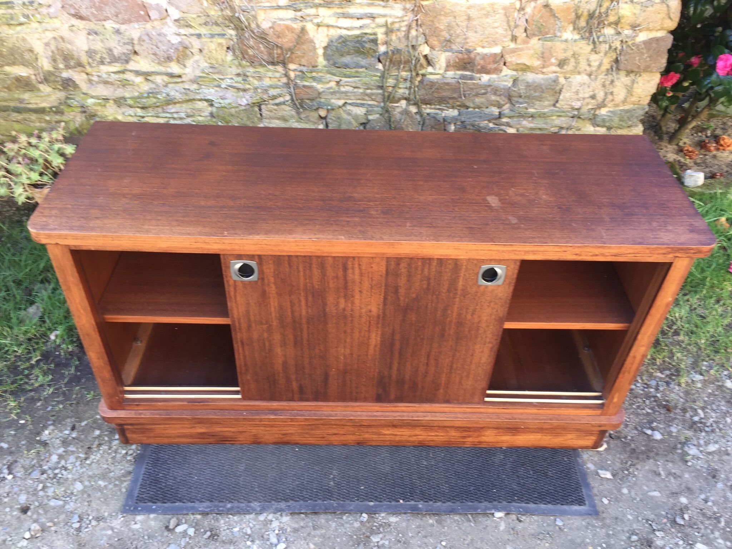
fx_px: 613
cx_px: 366
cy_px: 274
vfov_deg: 48.2
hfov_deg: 61.7
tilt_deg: -42.9
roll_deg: -3.3
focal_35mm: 29
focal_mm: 4.15
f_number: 2.2
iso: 32
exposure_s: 1/50
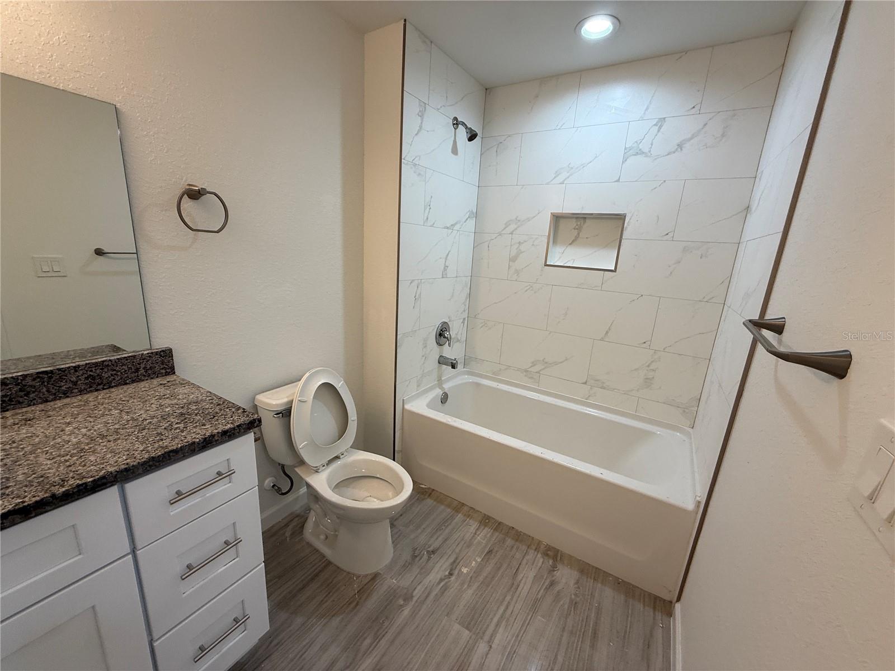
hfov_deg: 102.1
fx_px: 362
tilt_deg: -14.4
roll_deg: -4.0
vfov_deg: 85.7
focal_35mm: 14
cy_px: 336
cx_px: 448
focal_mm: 2.22
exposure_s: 1/120
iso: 64
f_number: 2.2
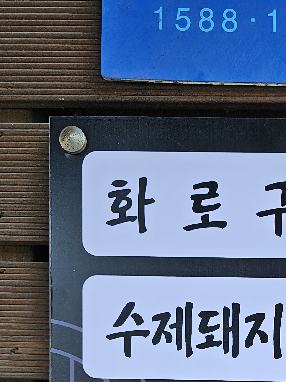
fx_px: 606
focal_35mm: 55
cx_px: 314
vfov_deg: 30.0
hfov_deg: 24.7
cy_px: 454
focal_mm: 6.3
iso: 16
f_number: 1.7
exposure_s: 1/120
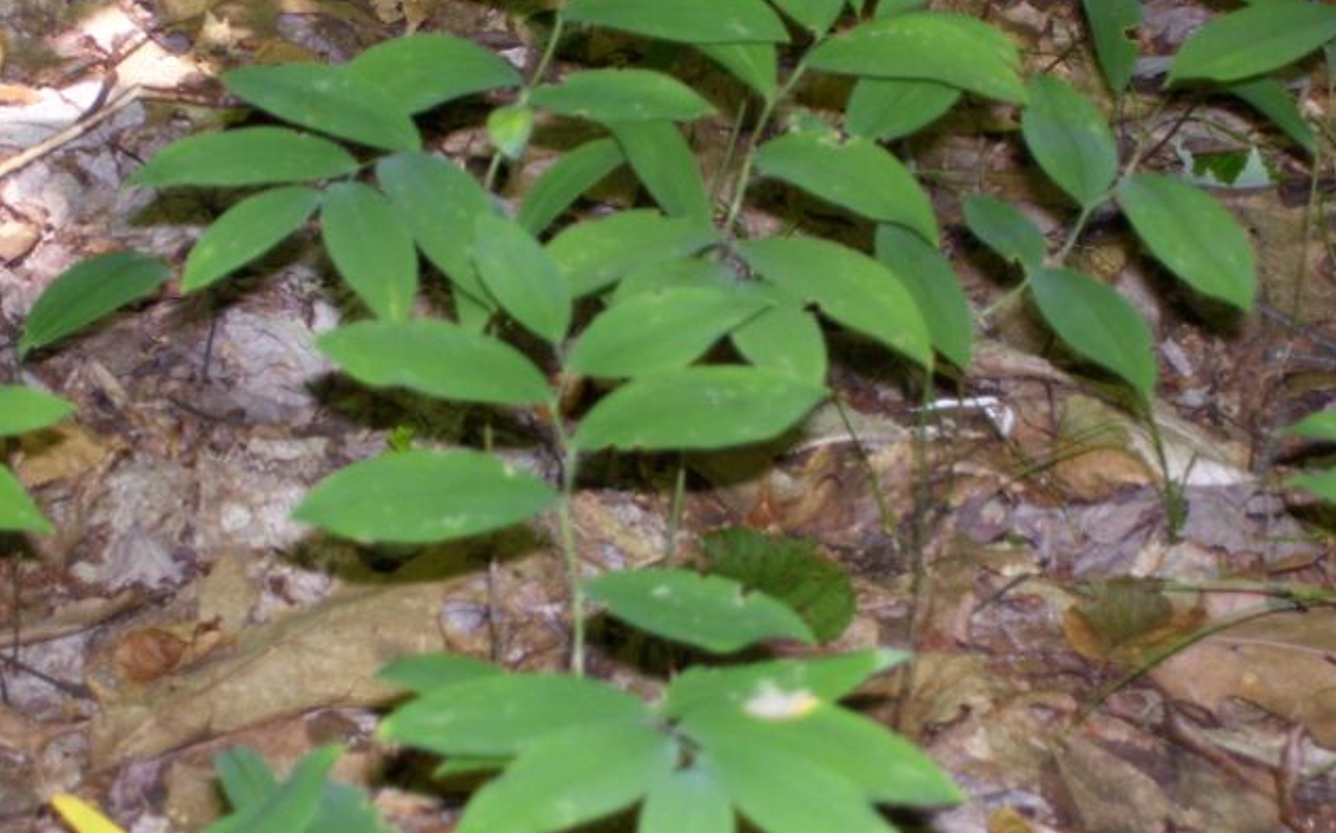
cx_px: 669
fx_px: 4331
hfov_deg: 17.5
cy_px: 477
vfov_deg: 11.0
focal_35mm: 119
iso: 125
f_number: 4.6
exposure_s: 1/90
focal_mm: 18
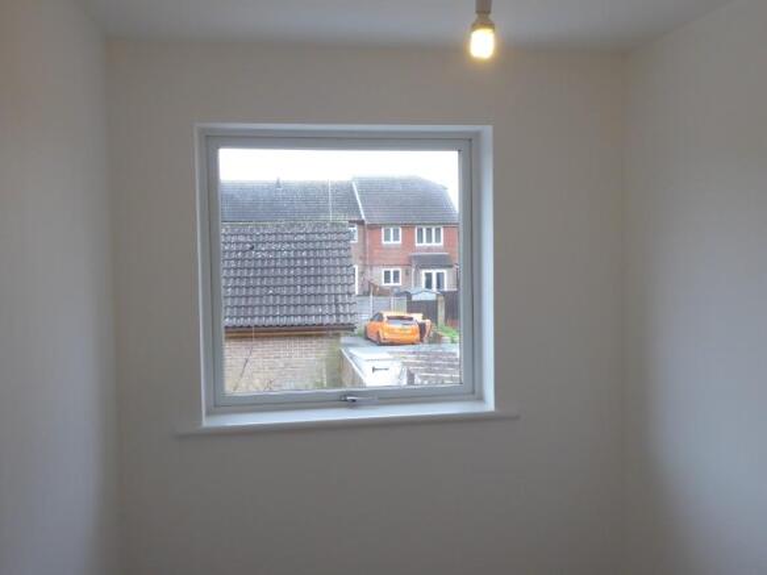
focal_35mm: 33
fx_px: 731
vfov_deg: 42.9
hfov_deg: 55.4
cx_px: 384
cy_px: 288
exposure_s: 1/60
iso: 200
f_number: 3.6
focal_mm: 5.8
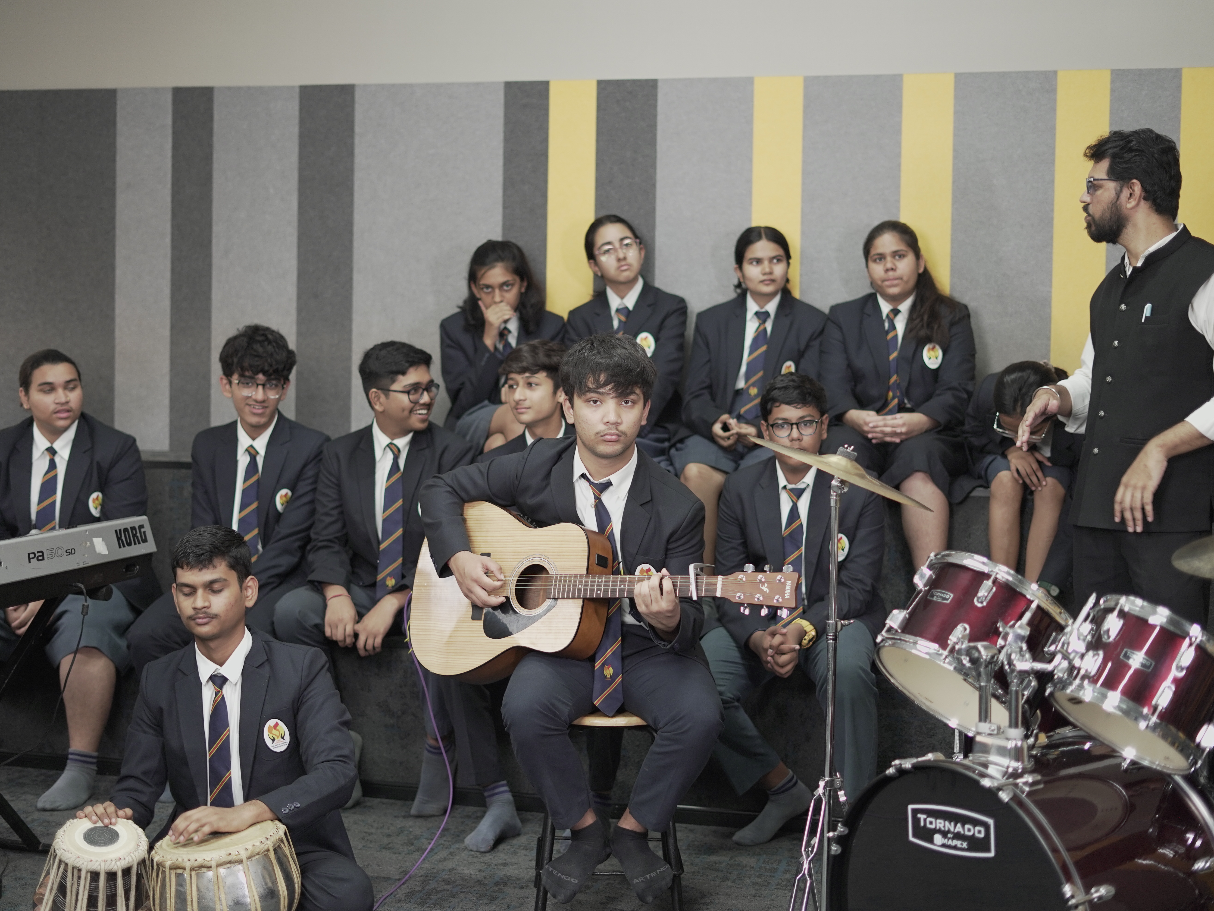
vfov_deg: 26.6
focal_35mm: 55
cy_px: 463
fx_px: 1929
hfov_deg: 34.9
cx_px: 578
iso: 800
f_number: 2
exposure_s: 1/100
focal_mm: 50
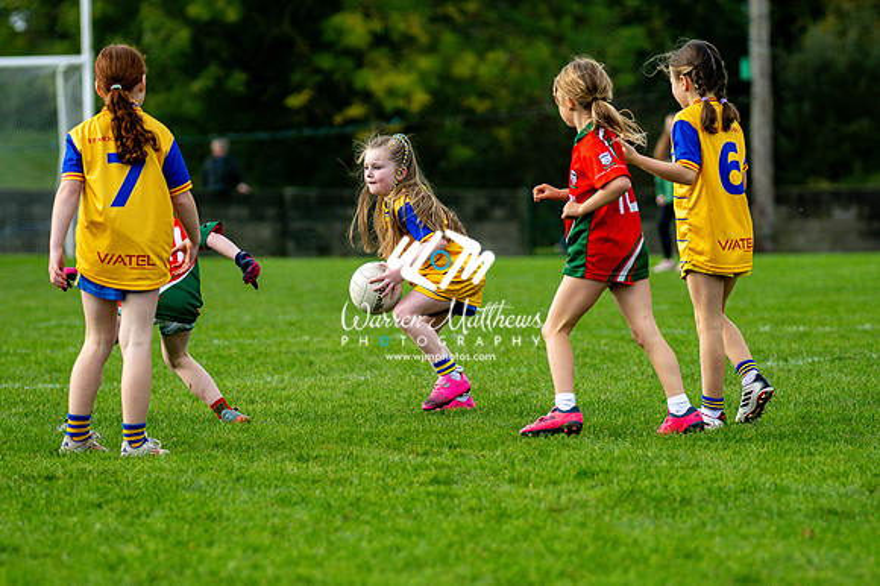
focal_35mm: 210
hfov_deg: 9.8
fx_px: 5130
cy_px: 293
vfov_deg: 6.5
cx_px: 440
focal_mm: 140
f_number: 2.8
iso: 560
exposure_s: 1/6400
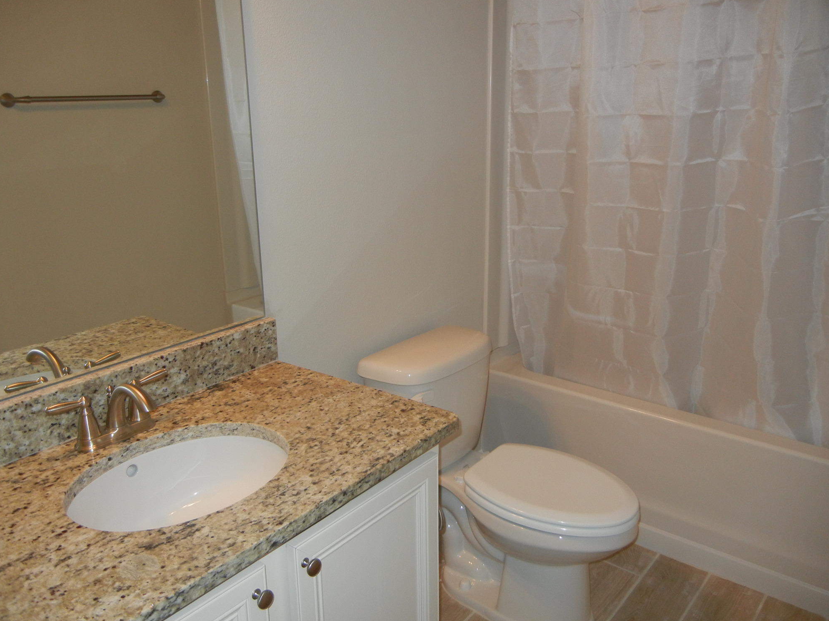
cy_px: 312
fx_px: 742
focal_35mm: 31
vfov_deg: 45.4
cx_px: 404
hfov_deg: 58.3
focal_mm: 5.4
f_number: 3.5
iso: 200
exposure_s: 1/30
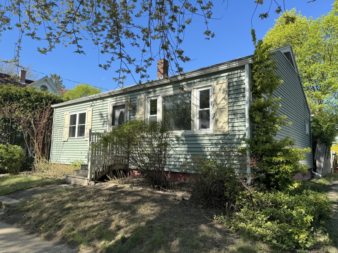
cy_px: 126
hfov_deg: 71.6
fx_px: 234
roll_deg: -1.4
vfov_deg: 56.8
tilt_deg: +5.7
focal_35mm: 24
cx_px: 169
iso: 80
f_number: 1.78
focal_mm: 6.76
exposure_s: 1/2174
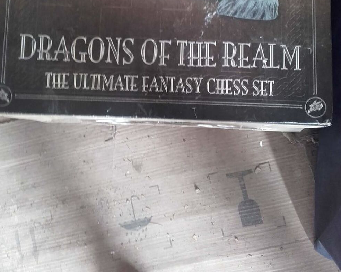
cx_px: 171
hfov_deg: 44.8
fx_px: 414
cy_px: 49
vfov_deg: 35.1
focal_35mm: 41
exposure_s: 1/25
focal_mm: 3.31
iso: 120
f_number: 2.2
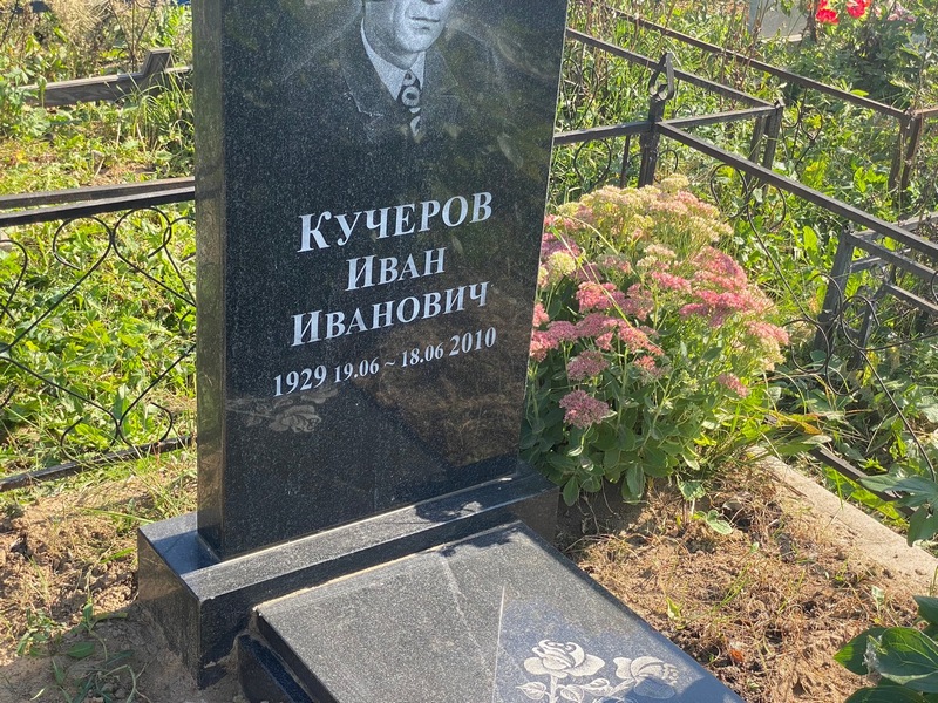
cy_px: 352
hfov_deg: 36.8
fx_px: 1409
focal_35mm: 52
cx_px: 469
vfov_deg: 28.0
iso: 20
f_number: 2
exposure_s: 1/403
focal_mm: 6
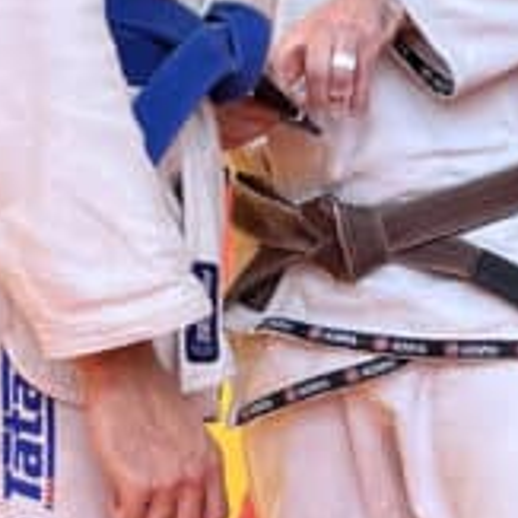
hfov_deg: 9.7
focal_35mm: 180
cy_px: 400
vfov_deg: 9.7
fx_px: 3047
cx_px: 407
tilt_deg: -10.5
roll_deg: -1.3
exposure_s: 1/100
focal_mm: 5.7
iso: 50
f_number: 1.5
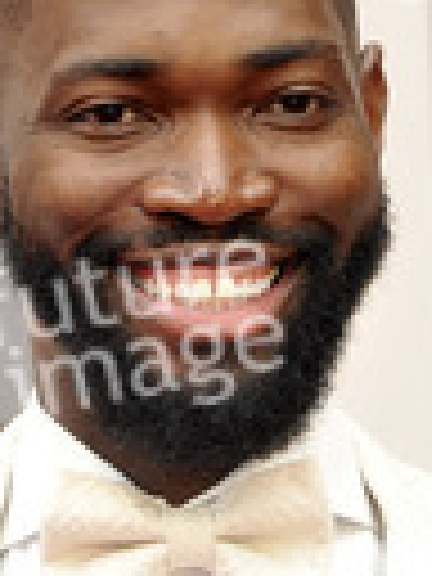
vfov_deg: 2.2
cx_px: 187
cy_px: 572
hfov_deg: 1.7
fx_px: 14959
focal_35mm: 899
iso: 1000
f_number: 8
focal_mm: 300
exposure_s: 1/250
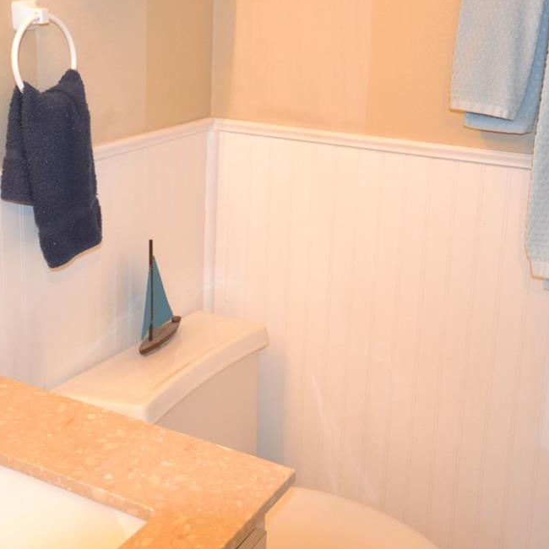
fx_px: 844
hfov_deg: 36.0
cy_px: 177
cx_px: 236
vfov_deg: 35.6
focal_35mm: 47
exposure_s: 1/60
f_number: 4
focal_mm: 15
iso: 1400
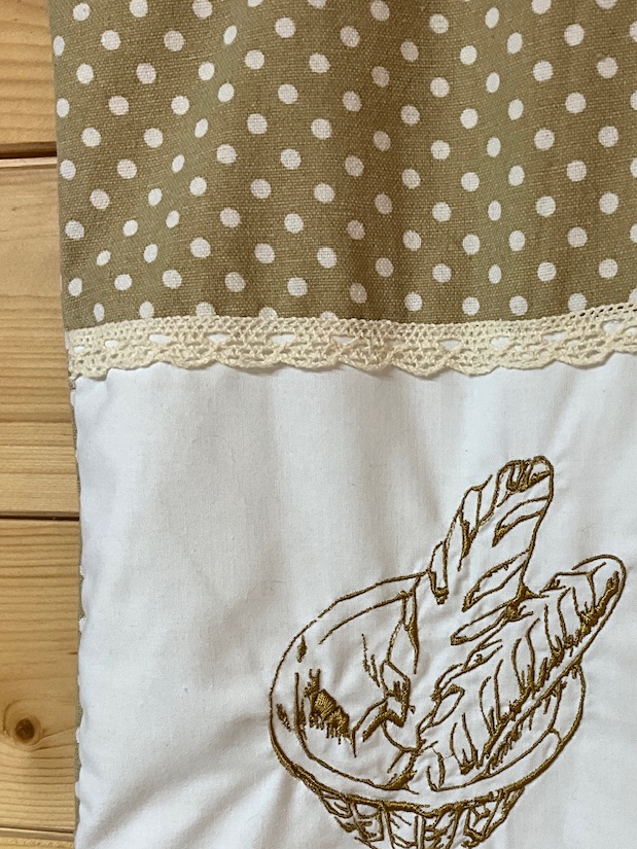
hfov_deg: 31.5
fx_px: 1104
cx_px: 493
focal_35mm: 45
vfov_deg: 41.0
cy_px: 620
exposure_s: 1/100
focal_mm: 3
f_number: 1.8
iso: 64
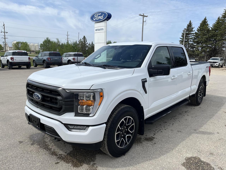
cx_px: 113
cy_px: 85
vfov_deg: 53.1
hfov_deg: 67.3
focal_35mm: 26
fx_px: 170
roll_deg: -1.5
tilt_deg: -10.4
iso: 50
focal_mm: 5.1
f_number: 1.6
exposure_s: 1/2632
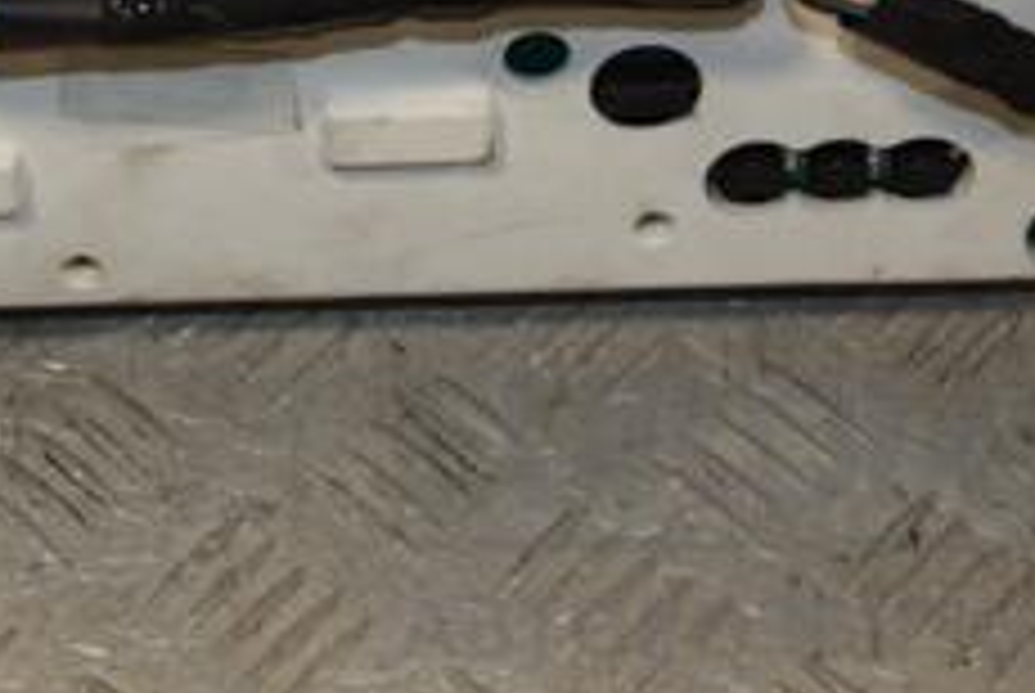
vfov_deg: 10.8
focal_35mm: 125
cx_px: 315
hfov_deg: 16.3
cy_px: -158
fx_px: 3598
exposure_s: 1/200
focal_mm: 32
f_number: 7.1
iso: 800
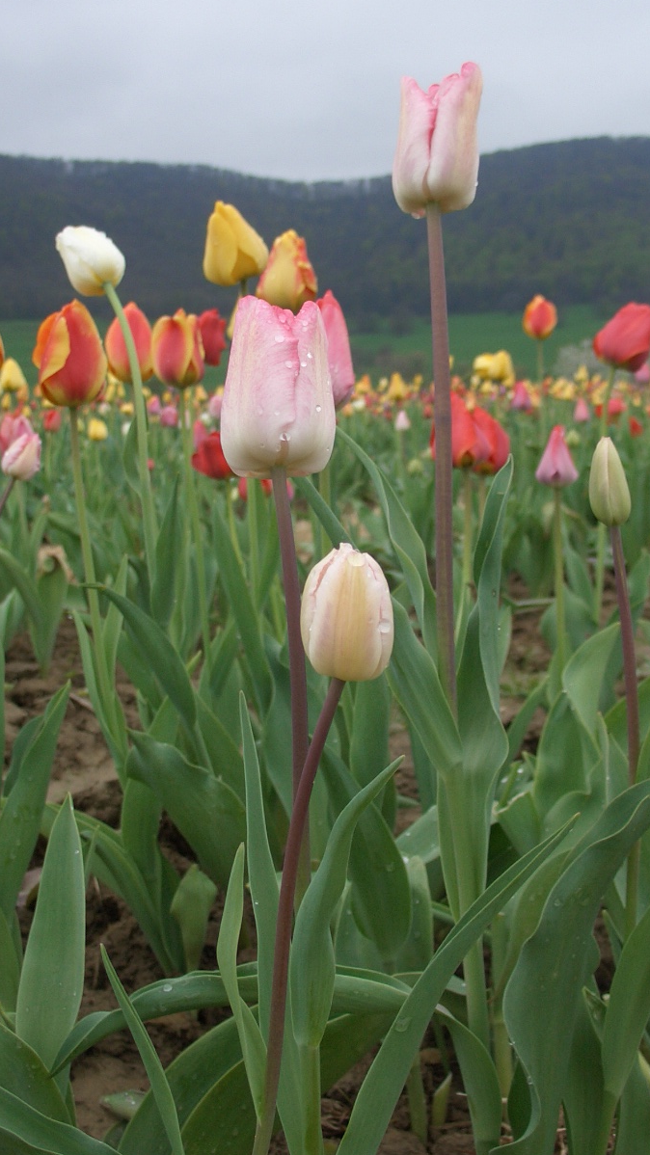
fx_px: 1471
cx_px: 330
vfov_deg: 42.8
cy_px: 502
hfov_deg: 24.9
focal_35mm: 48
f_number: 2.8
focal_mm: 7.1
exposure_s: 1/400
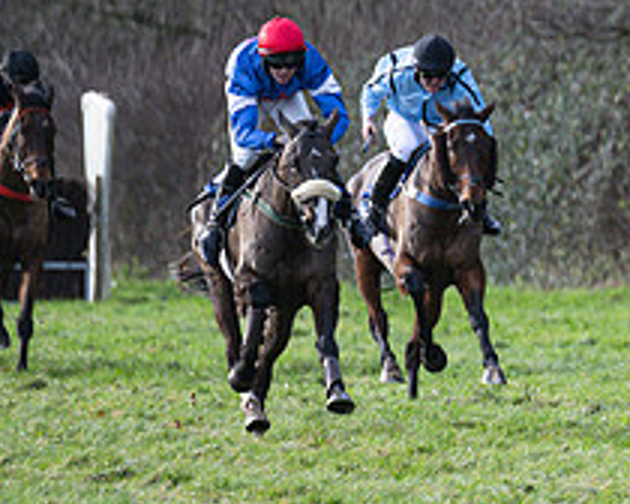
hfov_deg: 2.1
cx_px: 1183
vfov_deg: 1.7
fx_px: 16781
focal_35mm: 900
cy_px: 182
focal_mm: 185
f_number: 2.8
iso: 400
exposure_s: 1/2000
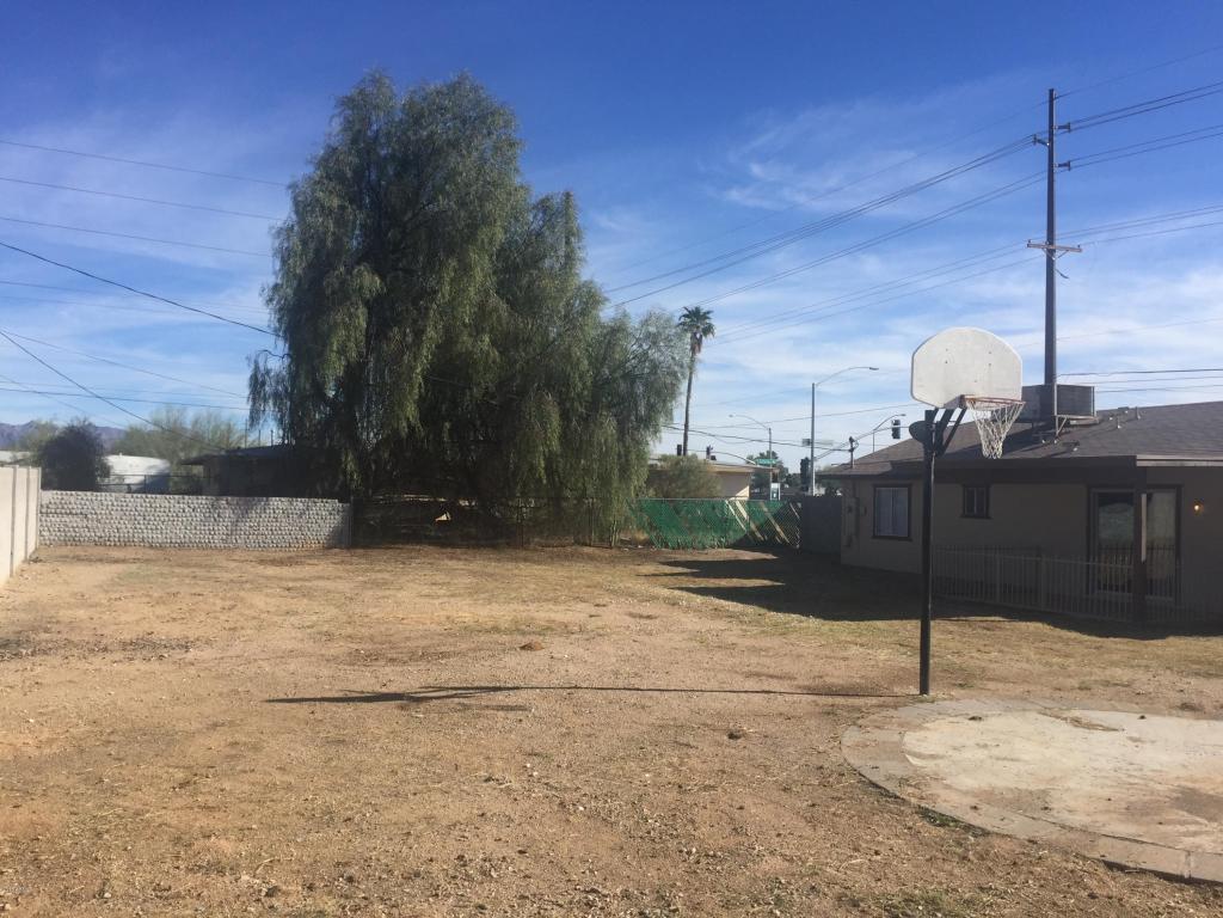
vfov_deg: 48.2
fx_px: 1025
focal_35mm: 29
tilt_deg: +0.3
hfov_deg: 61.7
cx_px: 612
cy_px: 459
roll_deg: -0.6
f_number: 2.2
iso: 32
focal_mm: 4.15
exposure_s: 1/2475
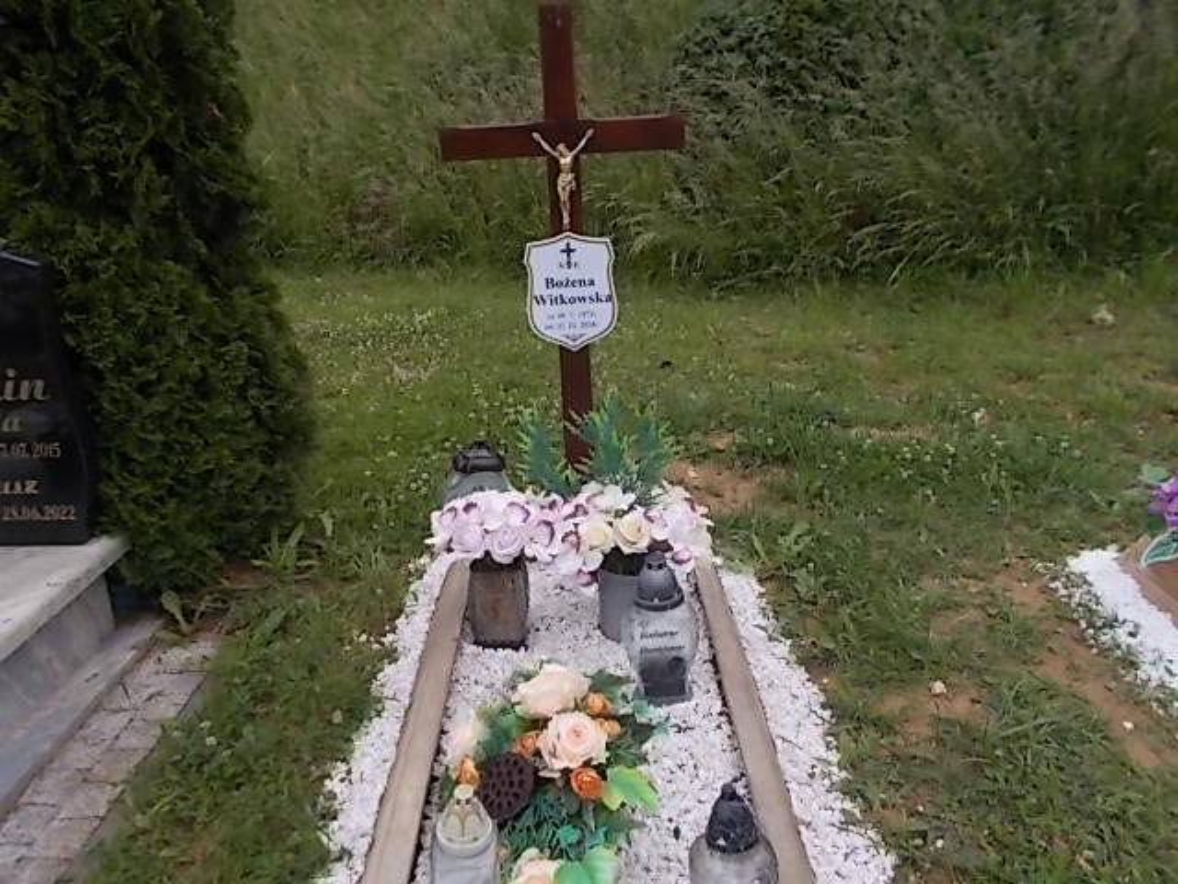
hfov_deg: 67.3
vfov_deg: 53.1
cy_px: 442
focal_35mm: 26
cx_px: 589
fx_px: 885
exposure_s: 1/80
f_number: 8
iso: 80
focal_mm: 4.6
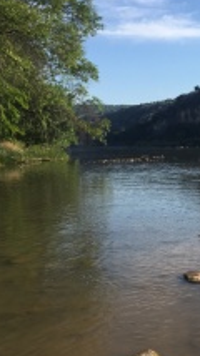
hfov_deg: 20.1
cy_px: 176
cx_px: 270
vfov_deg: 38.5
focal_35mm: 54
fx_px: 510
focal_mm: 4.15
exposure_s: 1/1221
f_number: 2.2
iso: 25
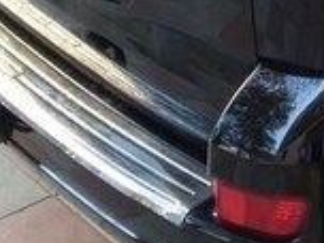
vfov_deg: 10.4
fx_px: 1264
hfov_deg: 12.9
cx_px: 635
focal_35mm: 135
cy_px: -191
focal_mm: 3.3
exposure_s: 1/50
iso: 64
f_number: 2.2
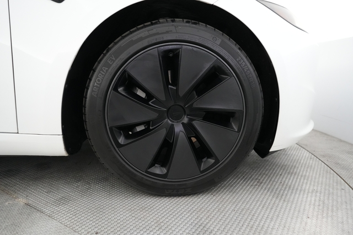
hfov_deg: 73.8
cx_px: 176
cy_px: 118
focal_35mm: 24
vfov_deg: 53.1
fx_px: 235
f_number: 2.8
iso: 6400
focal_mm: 24
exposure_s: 1/160
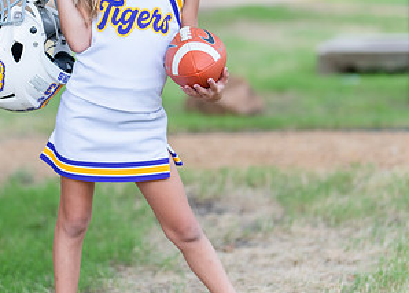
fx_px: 1208
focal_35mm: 104
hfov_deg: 19.2
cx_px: 147
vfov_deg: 13.8
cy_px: 95
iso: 200
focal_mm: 50
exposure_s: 1/400
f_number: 1.2
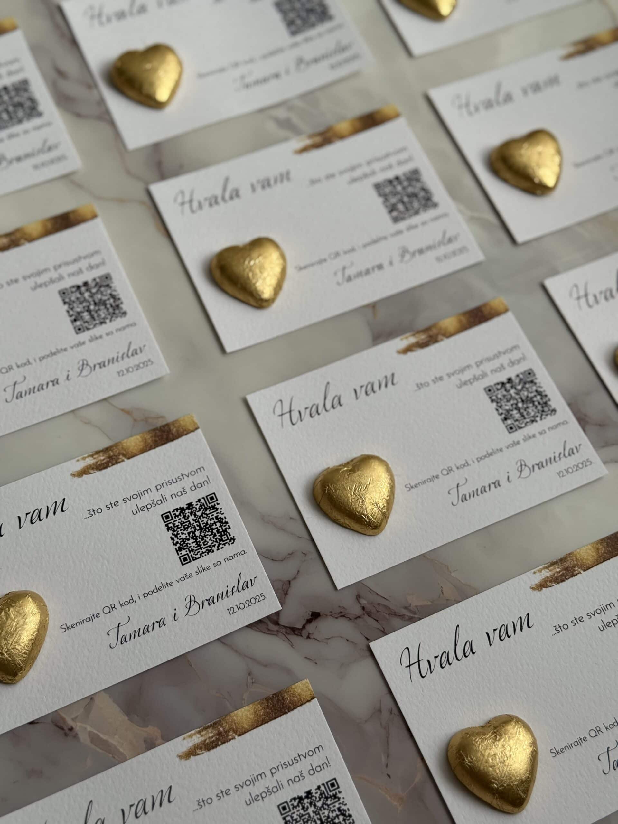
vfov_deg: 39.7
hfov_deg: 30.3
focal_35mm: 48
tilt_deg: -65.6
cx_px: 309
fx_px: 1143
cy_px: 412
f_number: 1.78
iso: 100
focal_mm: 6.76
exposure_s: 1/496
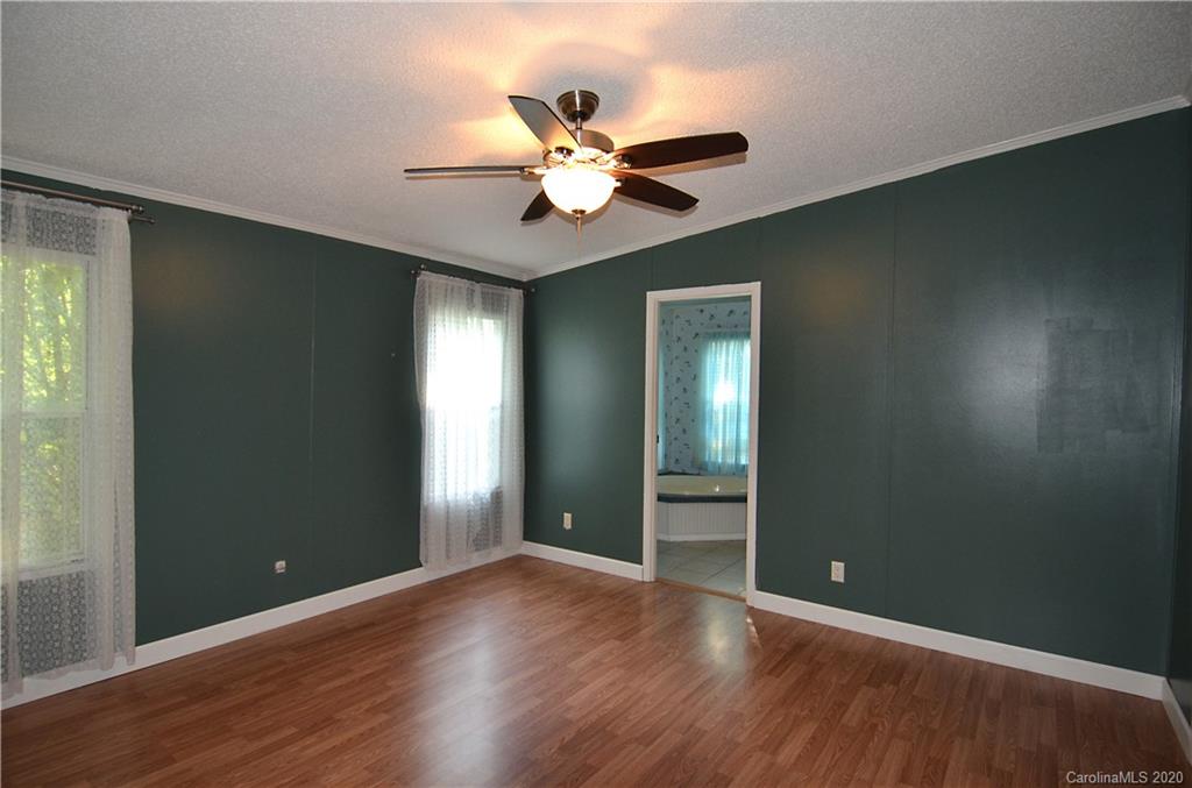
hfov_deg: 90.2
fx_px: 594
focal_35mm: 18
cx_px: 596
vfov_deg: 67.1
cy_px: 394
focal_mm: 12
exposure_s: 1/60
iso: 800
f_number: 4
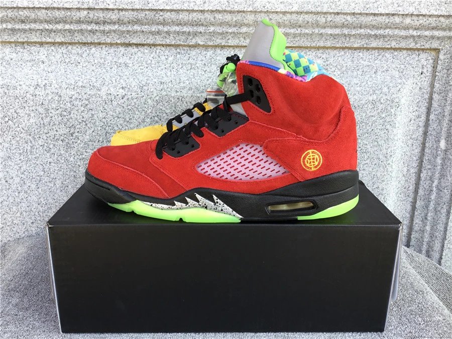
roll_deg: -0.3
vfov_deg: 45.4
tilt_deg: -16.7
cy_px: 170
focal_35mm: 31
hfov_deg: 58.4
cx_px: 226
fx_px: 405
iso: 25
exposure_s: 1/100
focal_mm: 3.3
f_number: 2.4
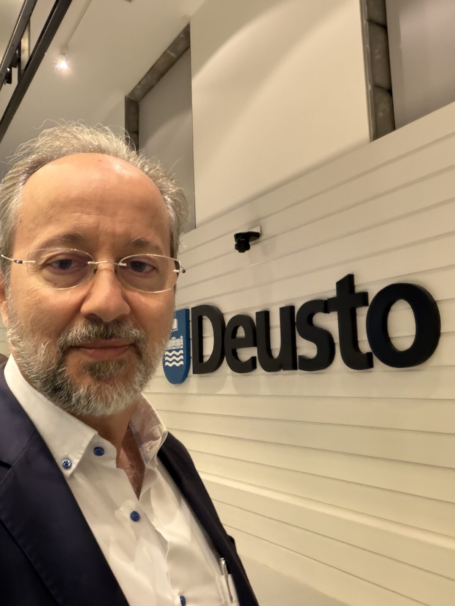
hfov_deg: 46.8
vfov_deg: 60.0
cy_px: 303
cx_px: 228
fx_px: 526
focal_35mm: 30
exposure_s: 1/33
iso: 320
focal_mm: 2.71
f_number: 1.9
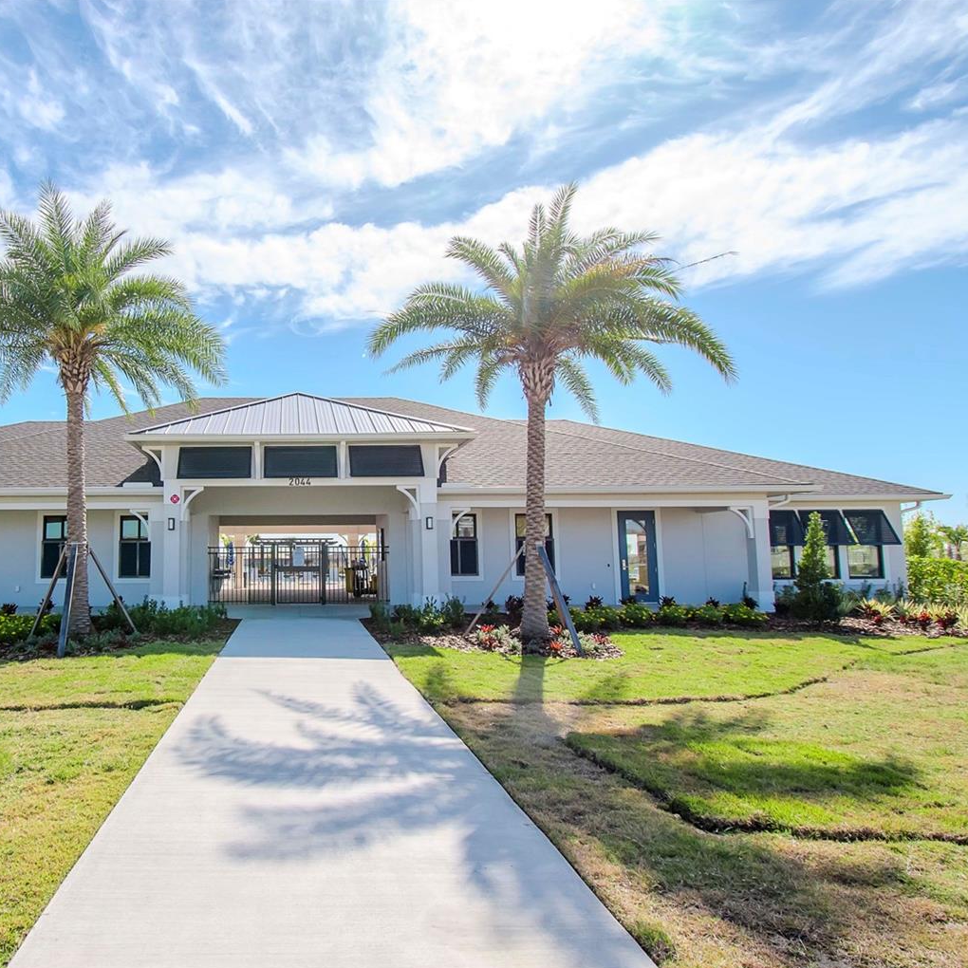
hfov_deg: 71.7
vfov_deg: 74.8
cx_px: 292
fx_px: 633
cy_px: 500
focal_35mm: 20
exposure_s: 1/1600
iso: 640
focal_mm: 10
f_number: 6.3
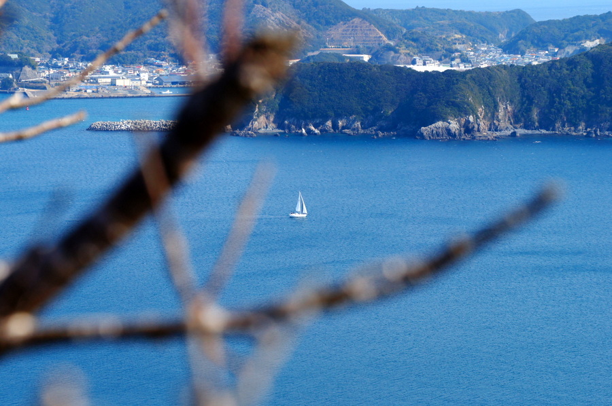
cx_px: 306
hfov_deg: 17.5
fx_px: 1987
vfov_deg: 11.7
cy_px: 203
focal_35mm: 117
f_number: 9
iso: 200
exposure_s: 1/400
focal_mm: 78
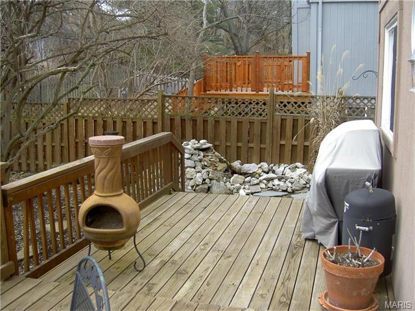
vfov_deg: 36.8
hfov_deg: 47.9
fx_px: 468
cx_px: 208
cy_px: 156
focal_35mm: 39
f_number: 2.8
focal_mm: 8
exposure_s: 1/256
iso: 100
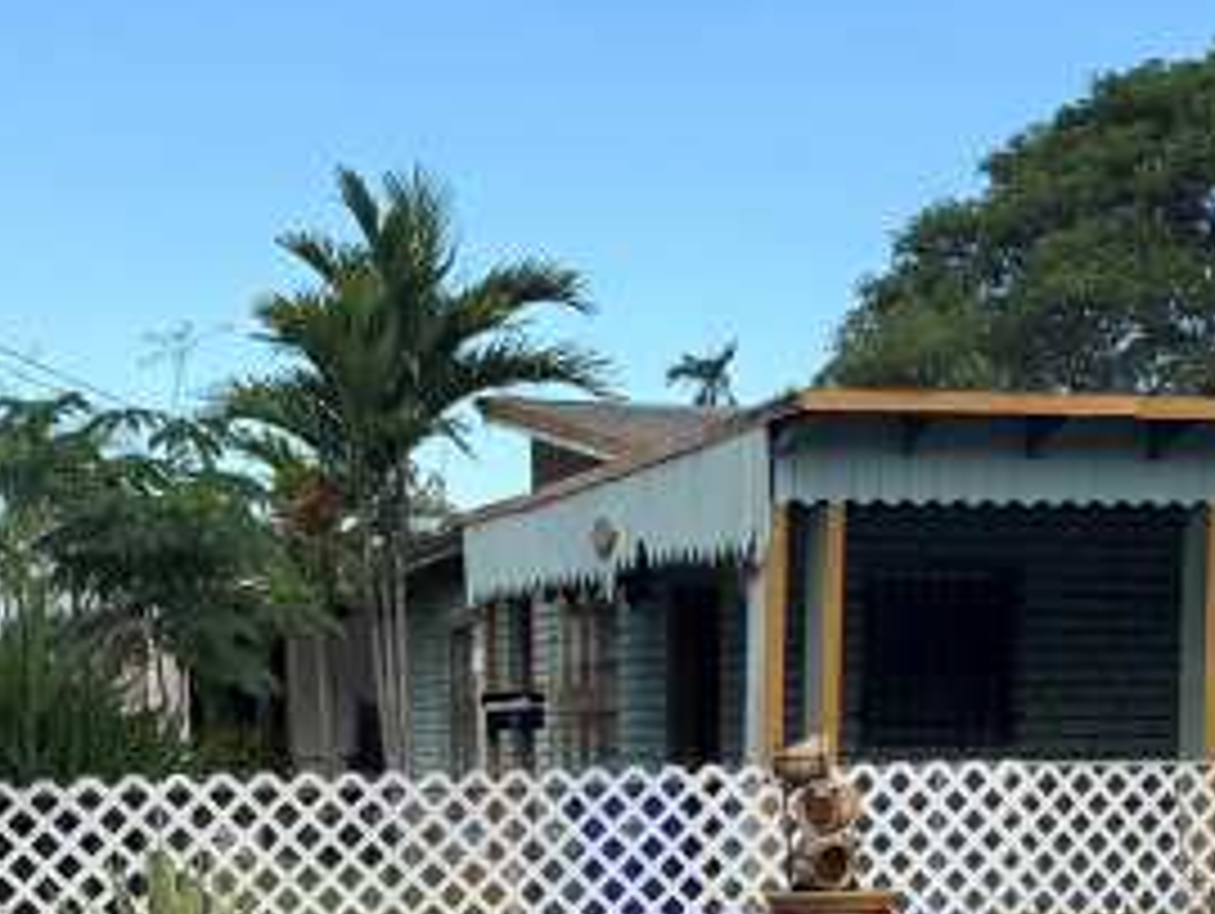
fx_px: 2494
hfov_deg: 27.4
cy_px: 1018
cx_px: 558
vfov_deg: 19.8
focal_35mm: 71
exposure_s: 1/1337
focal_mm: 6.76
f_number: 1.78
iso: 80
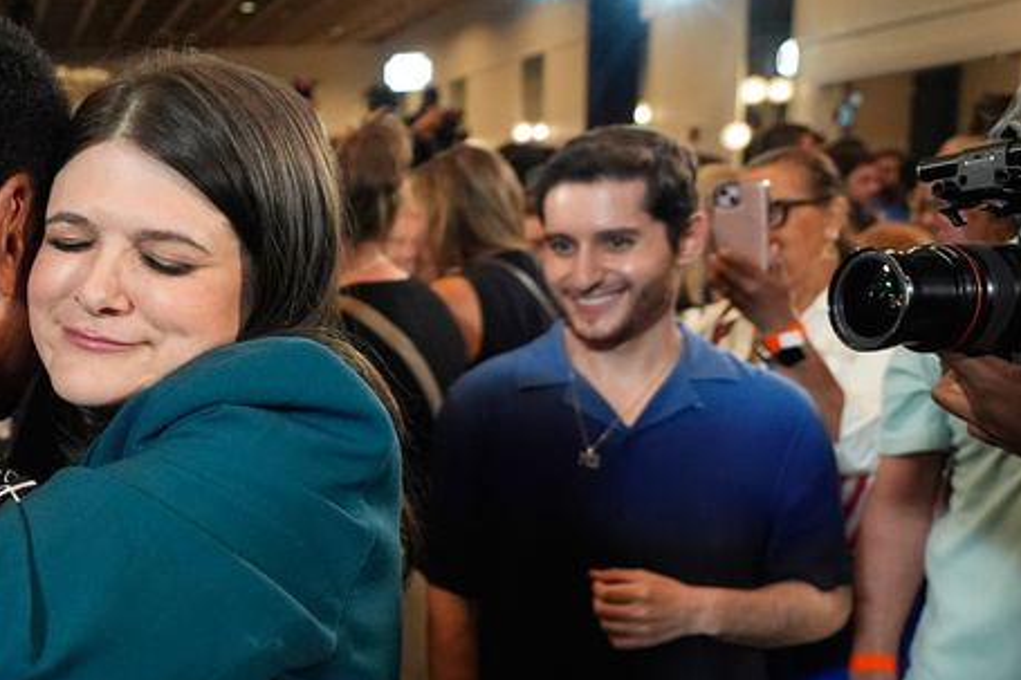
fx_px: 1276
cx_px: 34
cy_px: 424
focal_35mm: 45
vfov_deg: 29.7
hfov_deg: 39.2
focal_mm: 20
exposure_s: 1/400
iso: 3200
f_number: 2.8
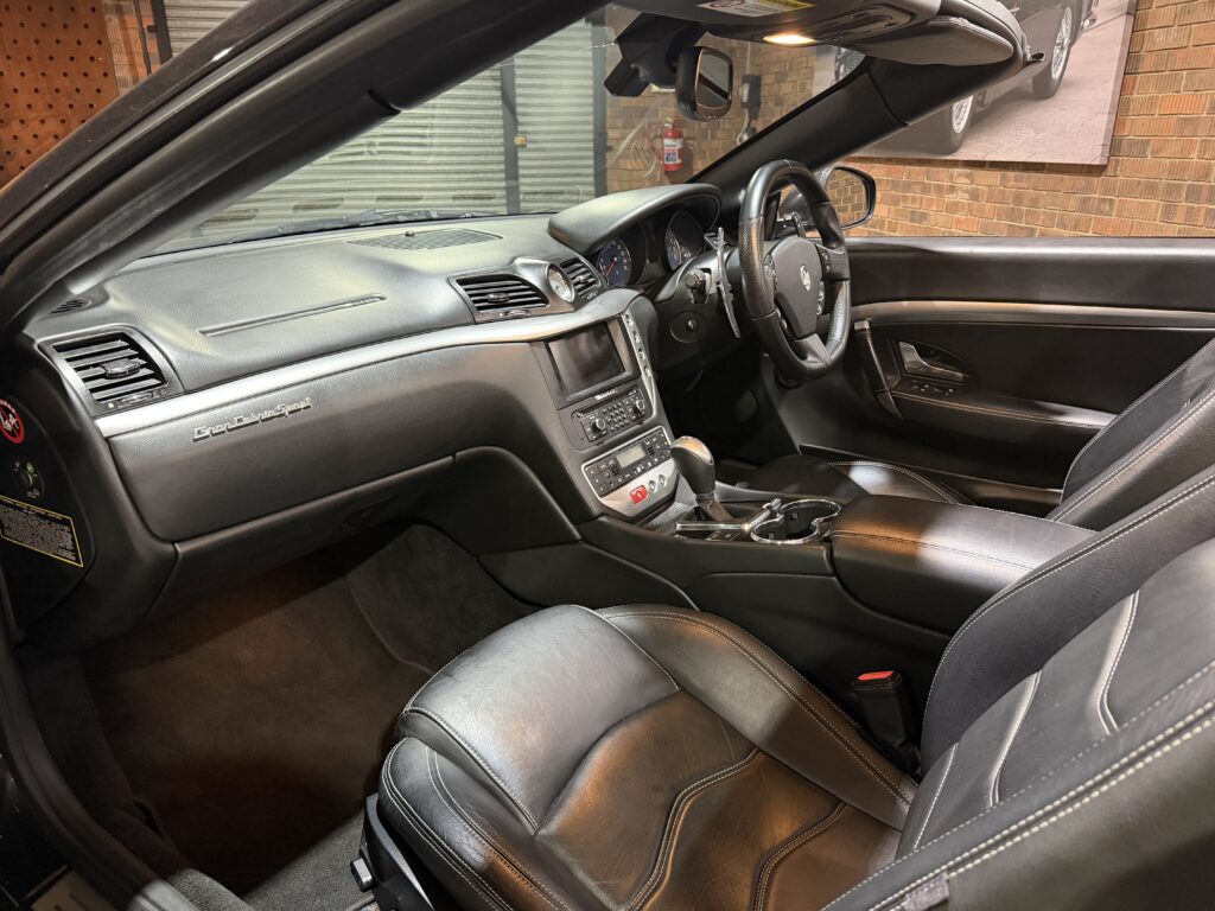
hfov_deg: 71.6
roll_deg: +0.1
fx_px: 842
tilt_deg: -20.3
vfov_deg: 56.8
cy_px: 456
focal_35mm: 24
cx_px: 608
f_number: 1.78
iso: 640
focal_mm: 6.76
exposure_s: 1/33
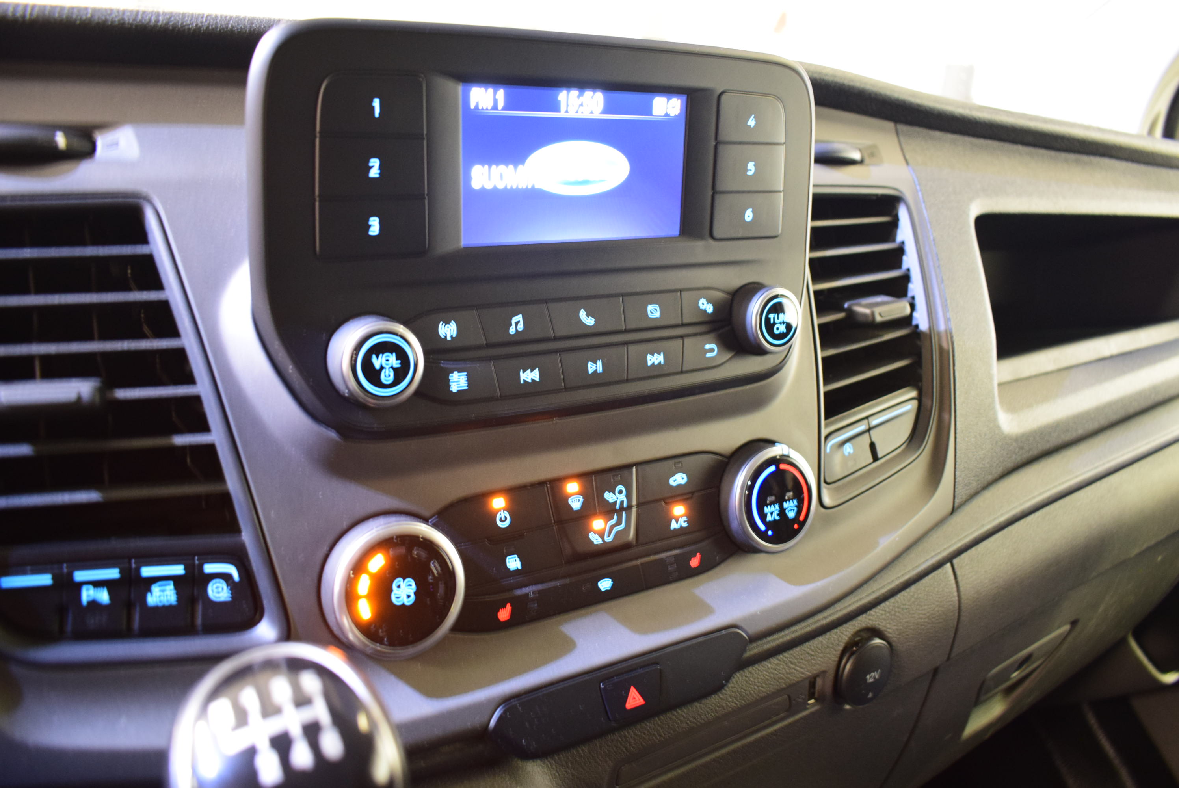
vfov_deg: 48.0
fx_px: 885
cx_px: 590
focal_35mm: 27
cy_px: 394
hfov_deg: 67.3
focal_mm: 18
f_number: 3.5
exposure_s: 1/3
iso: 1600
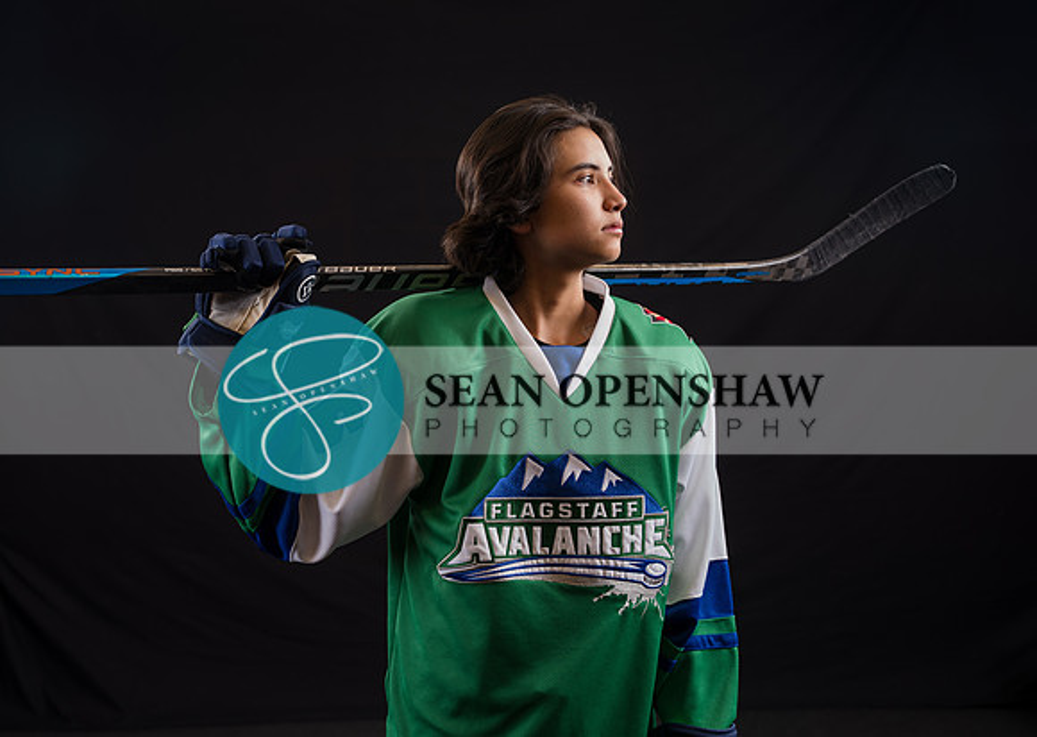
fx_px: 1364
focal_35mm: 46
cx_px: 454
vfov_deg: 30.2
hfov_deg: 41.6
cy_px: 367
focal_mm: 36.3
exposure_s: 1/160
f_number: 2.8
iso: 80
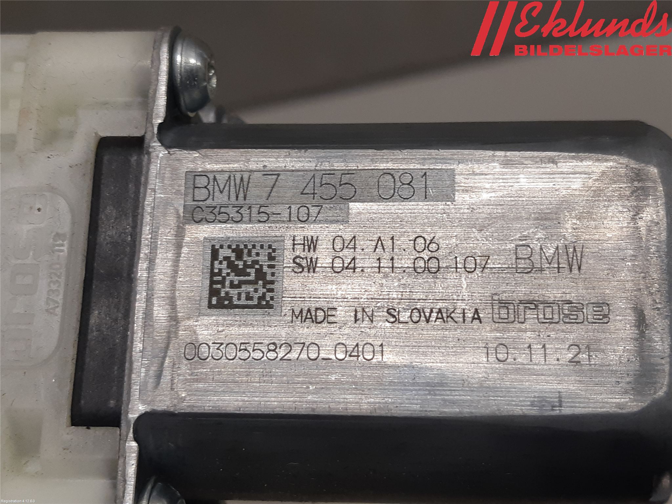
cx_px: 336
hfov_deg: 67.3
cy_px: 252
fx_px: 505
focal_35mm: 26
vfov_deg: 53.1
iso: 80
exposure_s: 1/100
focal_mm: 3.93
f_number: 1.7
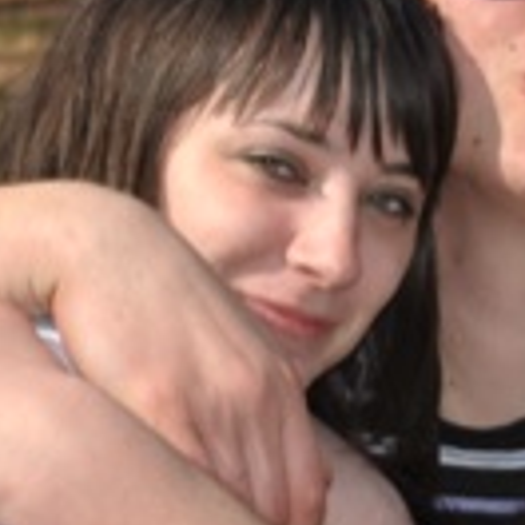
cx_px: 298
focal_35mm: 251
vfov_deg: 7.0
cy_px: 282
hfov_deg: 7.0
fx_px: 4307
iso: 100
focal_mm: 50
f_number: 8
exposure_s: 1/200
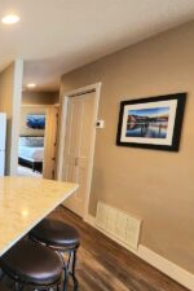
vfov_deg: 73.7
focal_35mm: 24
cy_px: 154
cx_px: -49
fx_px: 194
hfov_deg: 37.2
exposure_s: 1/60.2
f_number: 2.2
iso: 160
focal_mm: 2.2
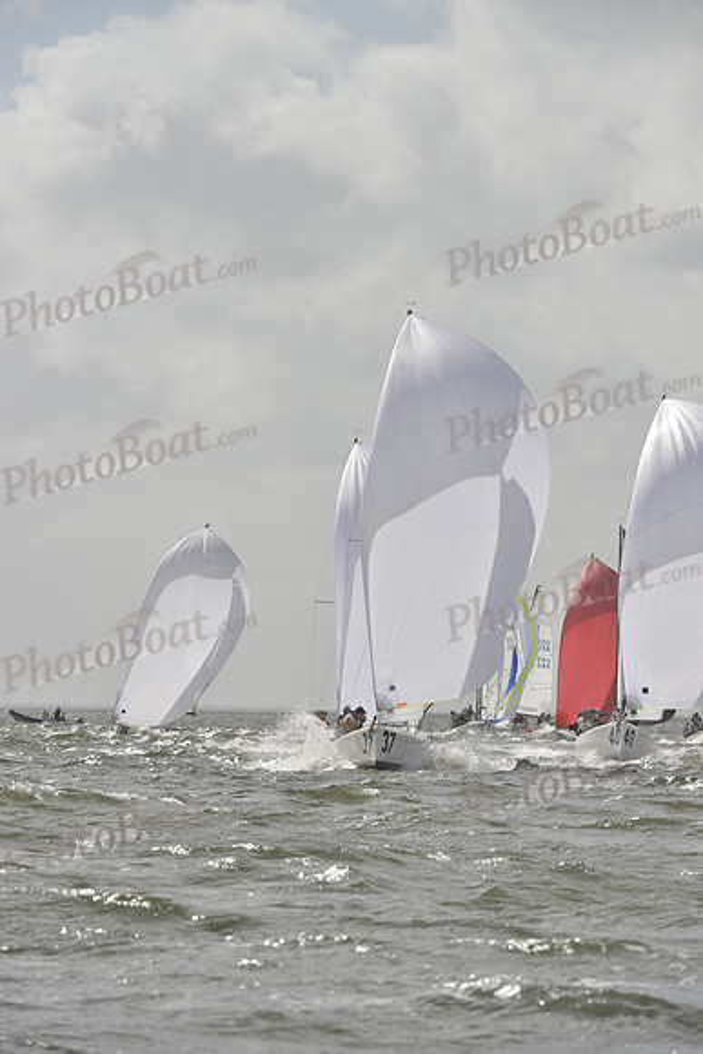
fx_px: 7025
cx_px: 352
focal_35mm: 240
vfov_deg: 8.6
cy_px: 527
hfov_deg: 5.7
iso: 400
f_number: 10
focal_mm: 240
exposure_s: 1/1600
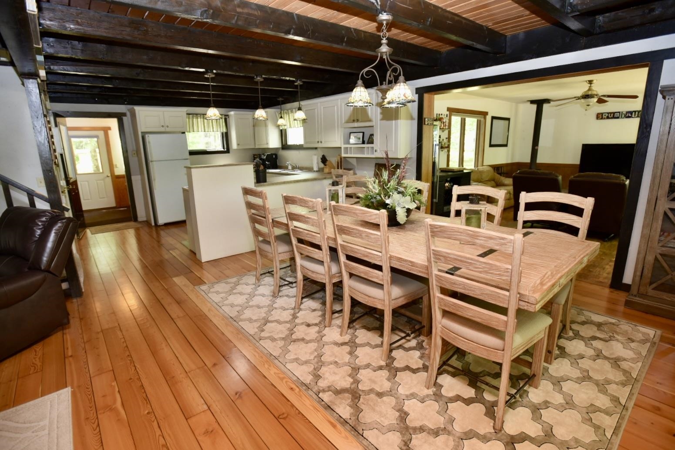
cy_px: 225
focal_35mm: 17
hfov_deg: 93.3
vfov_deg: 70.4
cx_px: 338
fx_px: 319
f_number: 4
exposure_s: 1/60
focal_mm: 17
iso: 800
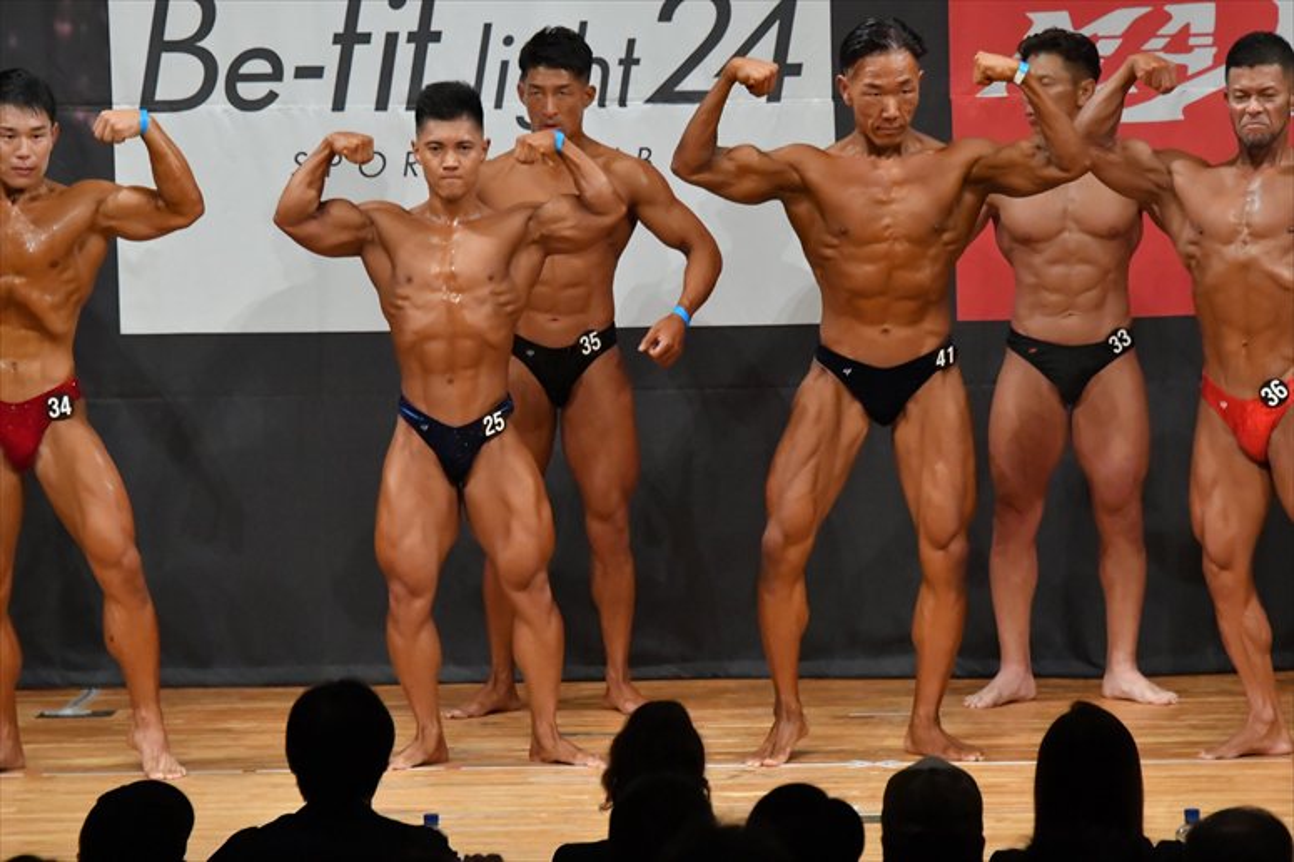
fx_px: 9700
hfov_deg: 7.6
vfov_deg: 5.1
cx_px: 647
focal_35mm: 270
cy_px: 431
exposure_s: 1/400
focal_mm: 180
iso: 8000
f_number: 5.6
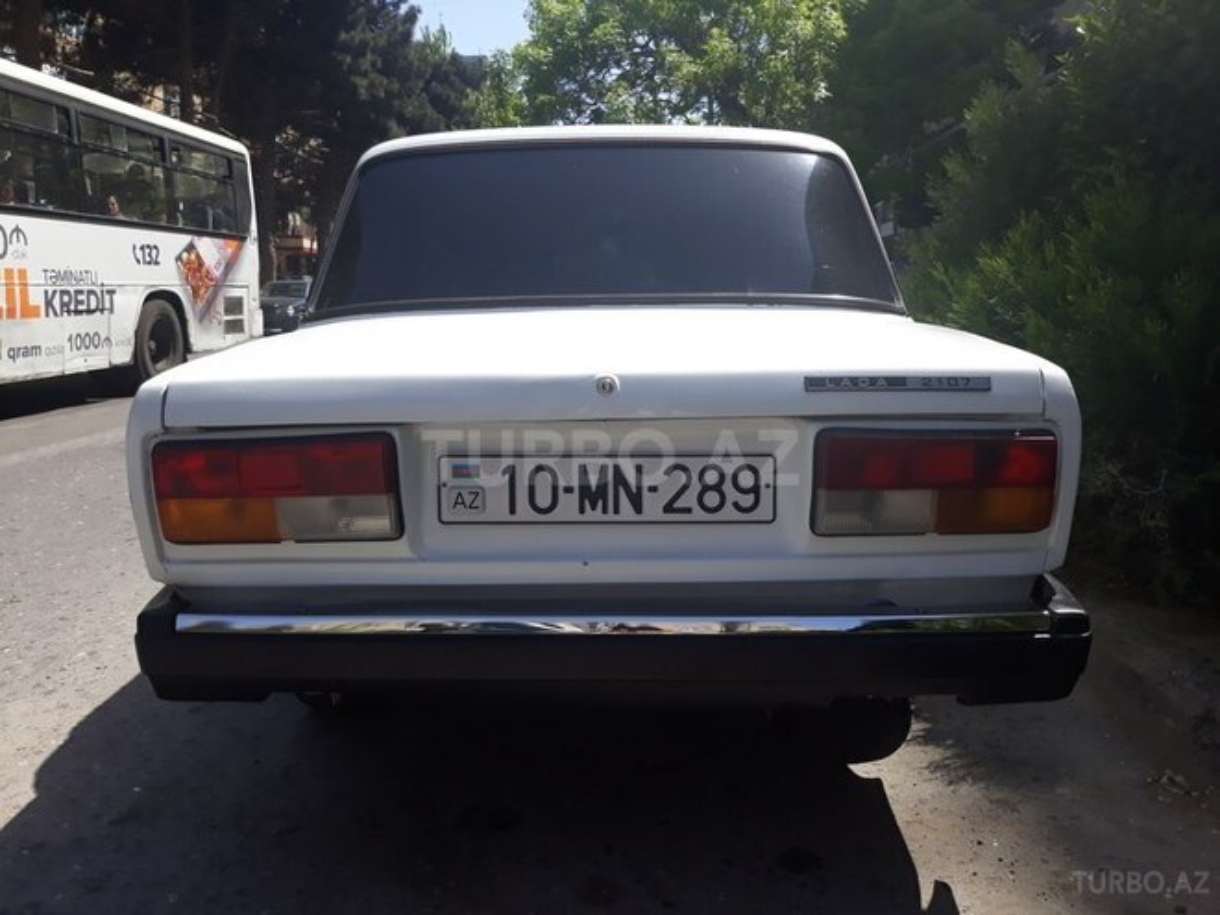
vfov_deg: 51.4
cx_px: 610
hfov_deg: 65.3
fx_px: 952
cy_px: 458
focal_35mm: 27
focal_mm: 3.71
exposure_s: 1/1372
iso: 40
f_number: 1.7
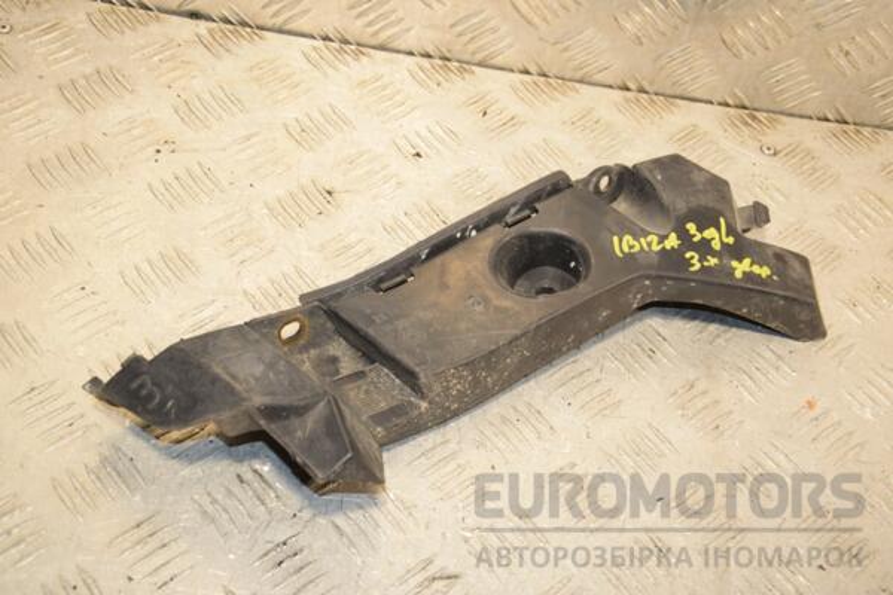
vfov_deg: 23.8
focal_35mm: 57
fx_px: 1414
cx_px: 446
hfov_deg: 35.1
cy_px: 298
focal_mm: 38
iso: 800
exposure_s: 1/200
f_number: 6.3
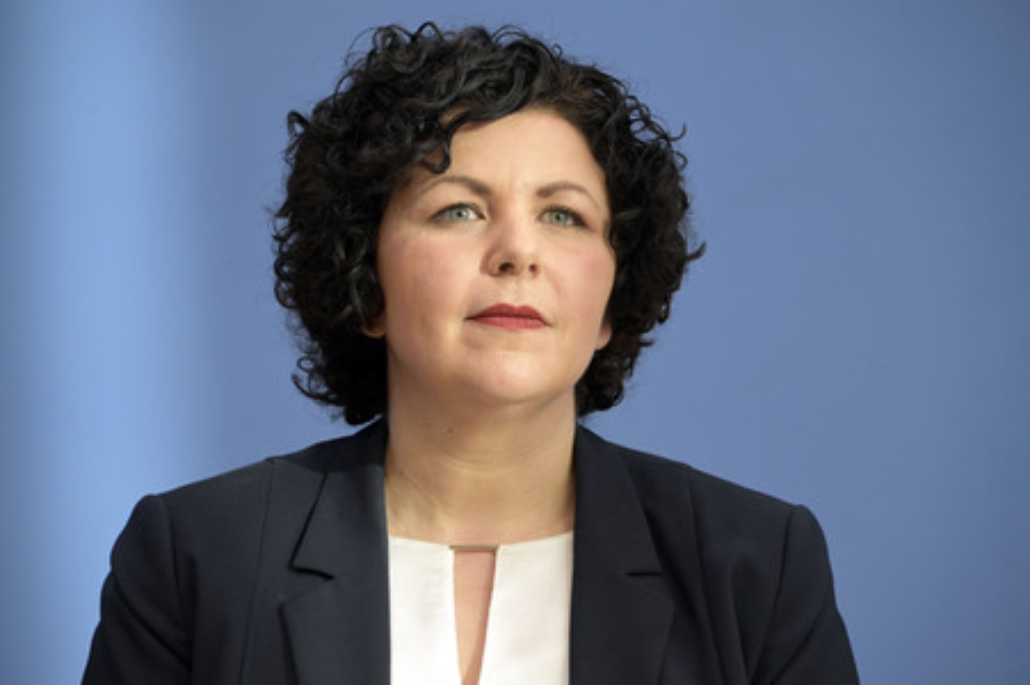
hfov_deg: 11.4
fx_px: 5146
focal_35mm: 180
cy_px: 342
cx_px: 515
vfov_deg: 7.6
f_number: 5.6
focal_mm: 180
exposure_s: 1/640
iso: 3200
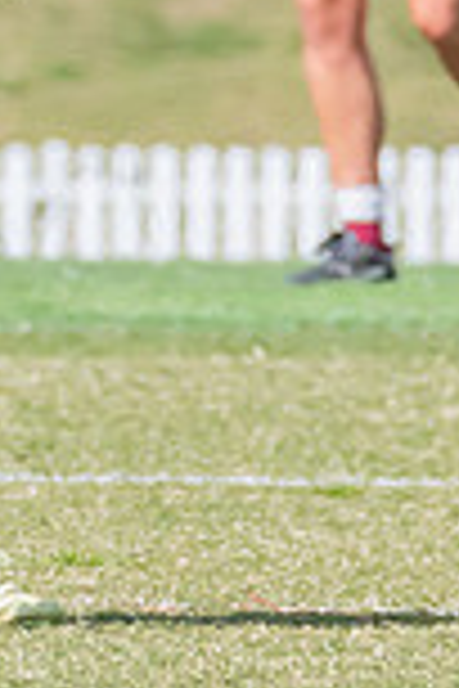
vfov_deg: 0.9
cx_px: -465
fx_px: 43066
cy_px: -411
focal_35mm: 2252
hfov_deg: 0.6
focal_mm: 310
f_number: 11
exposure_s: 1/1250
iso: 800
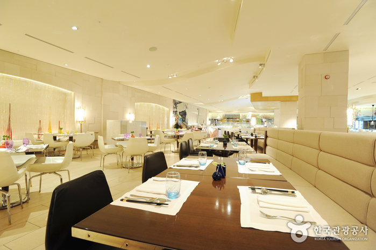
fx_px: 177
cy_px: 125
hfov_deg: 93.3
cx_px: 188
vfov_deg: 70.4
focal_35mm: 17
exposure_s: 1/5
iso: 800
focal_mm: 17
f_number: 8
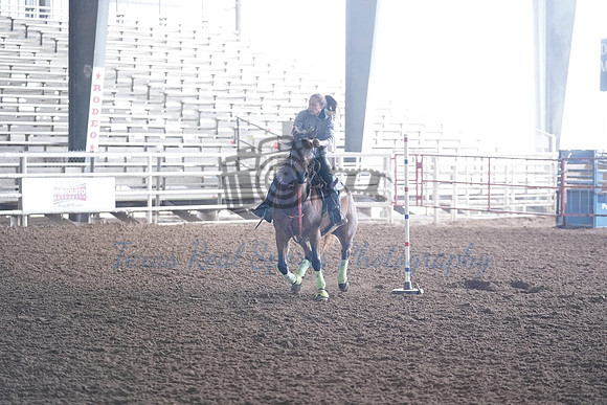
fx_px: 1889
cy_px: 202
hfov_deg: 18.3
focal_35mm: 112
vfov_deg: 12.2
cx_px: 304
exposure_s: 1/1000
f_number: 2.8
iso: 6400
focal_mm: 112
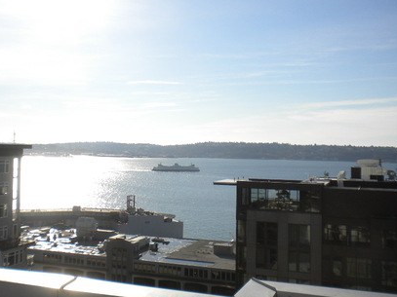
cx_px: 168
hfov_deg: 42.8
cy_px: 132
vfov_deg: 32.8
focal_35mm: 44
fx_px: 504
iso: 80
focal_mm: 6.3
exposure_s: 1/1000
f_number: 4.6
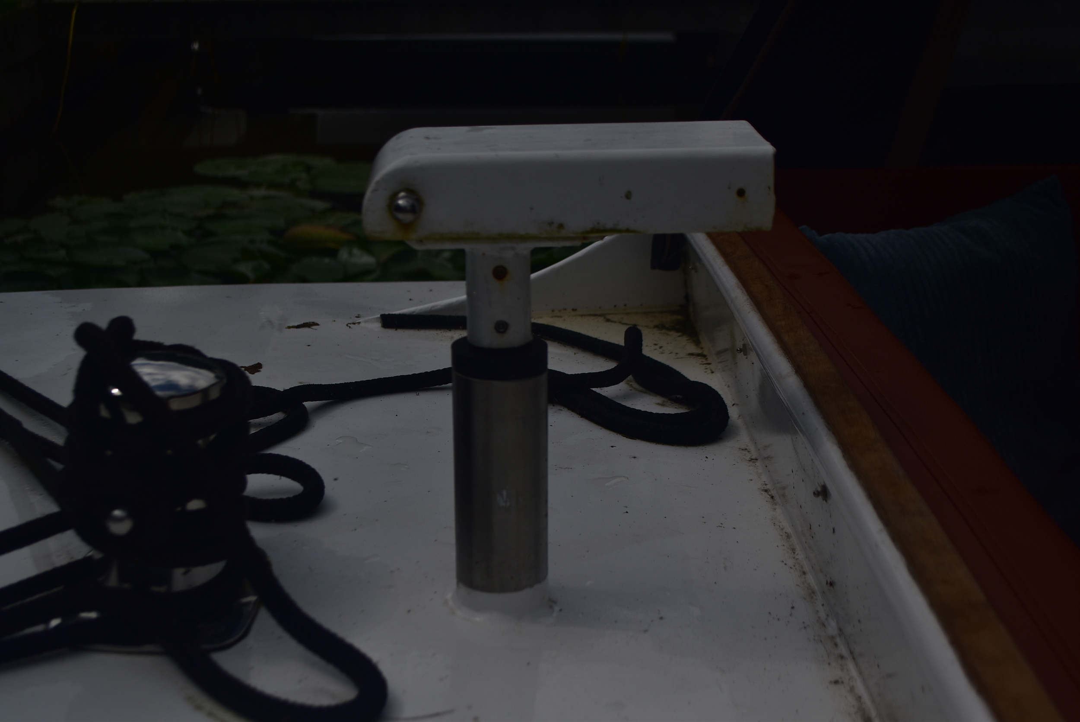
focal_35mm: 52
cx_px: 540
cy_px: 361
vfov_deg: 25.8
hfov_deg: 37.8
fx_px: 1576
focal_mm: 35
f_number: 5
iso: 100
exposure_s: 1/4000
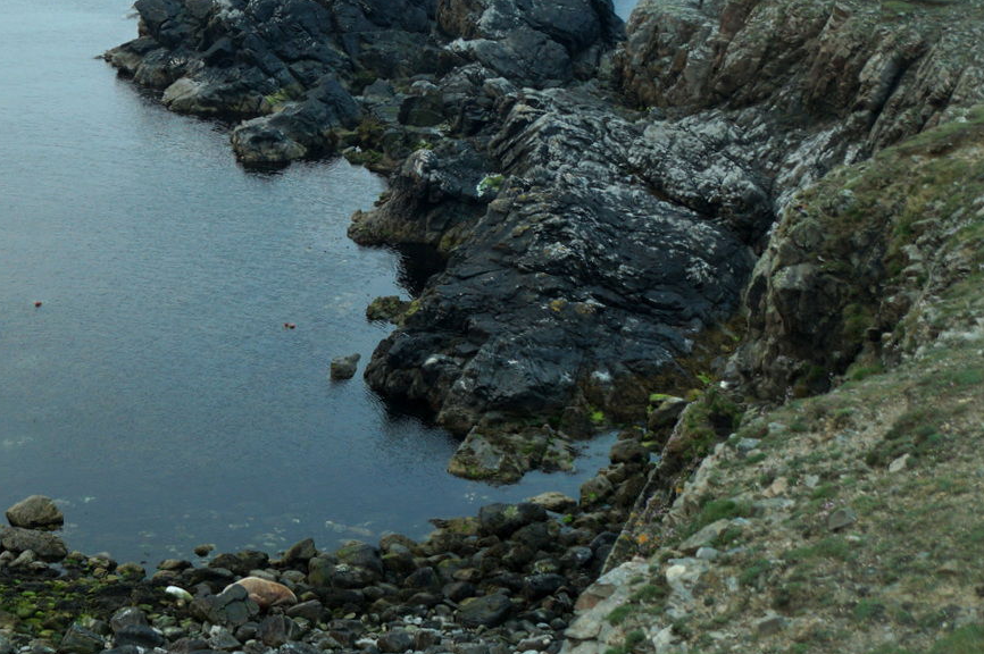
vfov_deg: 22.2
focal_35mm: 61
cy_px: 300
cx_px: 172
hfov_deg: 31.9
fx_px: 1666
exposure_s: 1/60
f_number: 4
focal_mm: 22
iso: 250
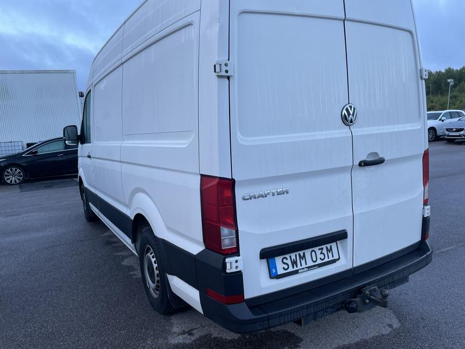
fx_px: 349
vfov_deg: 53.1
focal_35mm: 26
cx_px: 232
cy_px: 174
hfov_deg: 67.3
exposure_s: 1/299
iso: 32
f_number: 1.6
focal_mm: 4.2
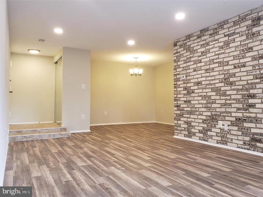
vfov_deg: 53.1
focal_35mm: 26
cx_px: 132
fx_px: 198
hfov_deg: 67.3
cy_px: 98
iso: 160
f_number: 2.4
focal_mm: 4.3
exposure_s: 1/60
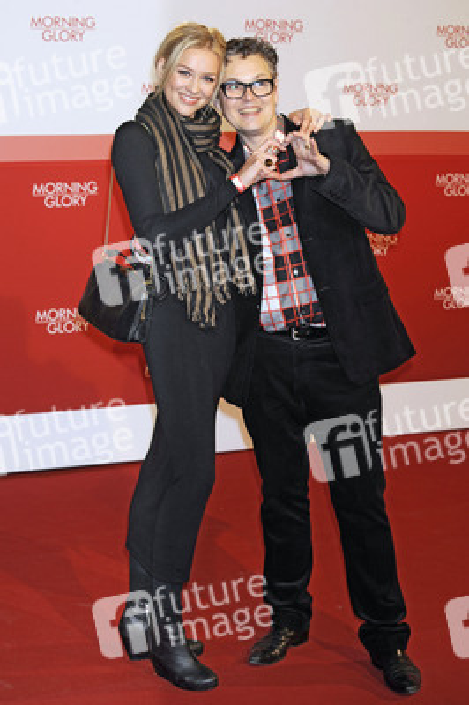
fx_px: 1370
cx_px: 234
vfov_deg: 28.9
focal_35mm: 70
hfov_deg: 19.4
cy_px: 352
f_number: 7.1
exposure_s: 1/160
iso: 640
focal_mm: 70
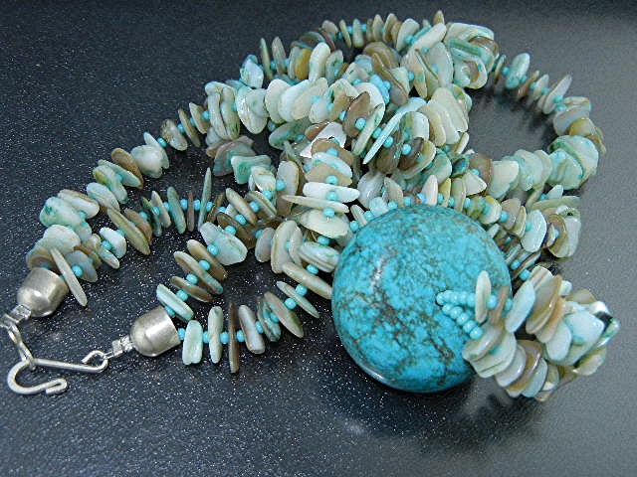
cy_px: 238
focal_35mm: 45
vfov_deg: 32.2
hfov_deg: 42.1
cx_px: 318
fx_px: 828
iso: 256
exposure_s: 1/30
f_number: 3.8
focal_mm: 8.1
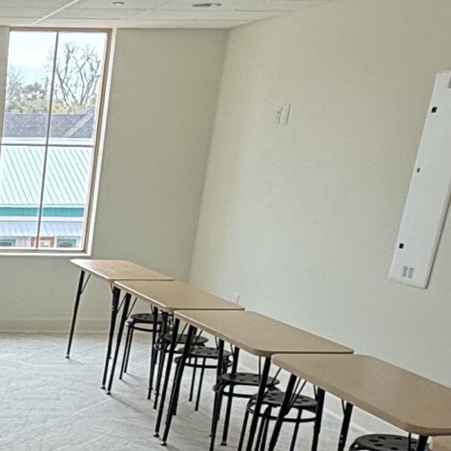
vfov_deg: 23.0
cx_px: -174
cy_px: 577
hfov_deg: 22.3
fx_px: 988
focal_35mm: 67
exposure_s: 1/116
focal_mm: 2.22
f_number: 2.2
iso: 64
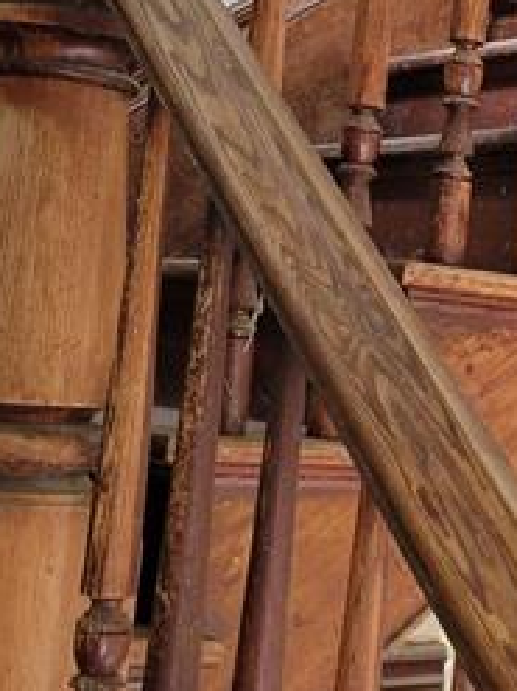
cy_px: 243
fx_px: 1614
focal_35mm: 81
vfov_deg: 24.0
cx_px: 685
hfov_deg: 17.1
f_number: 1.8
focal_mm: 5.4
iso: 160
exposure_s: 1/40
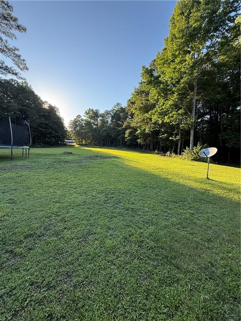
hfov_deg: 85.7
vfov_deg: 102.1
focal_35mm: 14
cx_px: 120
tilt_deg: -5.2
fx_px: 130
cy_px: 160
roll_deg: -2.6
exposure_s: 1/340
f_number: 2.2
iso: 64
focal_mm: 2.22
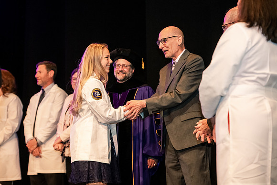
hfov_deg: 22.1
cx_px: 138
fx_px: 708
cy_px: 92
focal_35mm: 92
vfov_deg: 14.9
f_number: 3.5
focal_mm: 92
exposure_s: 1/200
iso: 3200
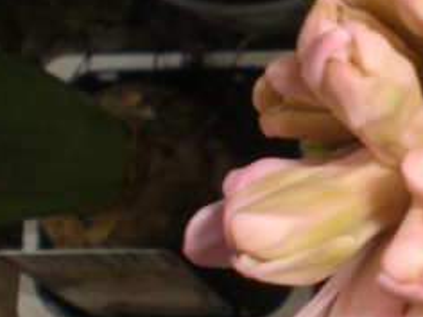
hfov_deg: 18.5
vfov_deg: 14.3
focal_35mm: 103
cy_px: 77
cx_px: 437
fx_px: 1259
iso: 50
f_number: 4.4
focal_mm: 6.3
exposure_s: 1/80
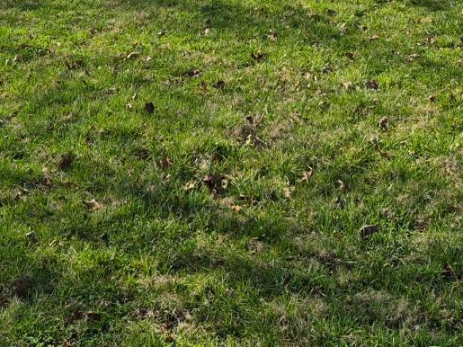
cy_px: -100
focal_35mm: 67
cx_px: 80
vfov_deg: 20.1
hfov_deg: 28.2
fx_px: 896
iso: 25
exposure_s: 1/2136
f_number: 1.8
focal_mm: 5.4
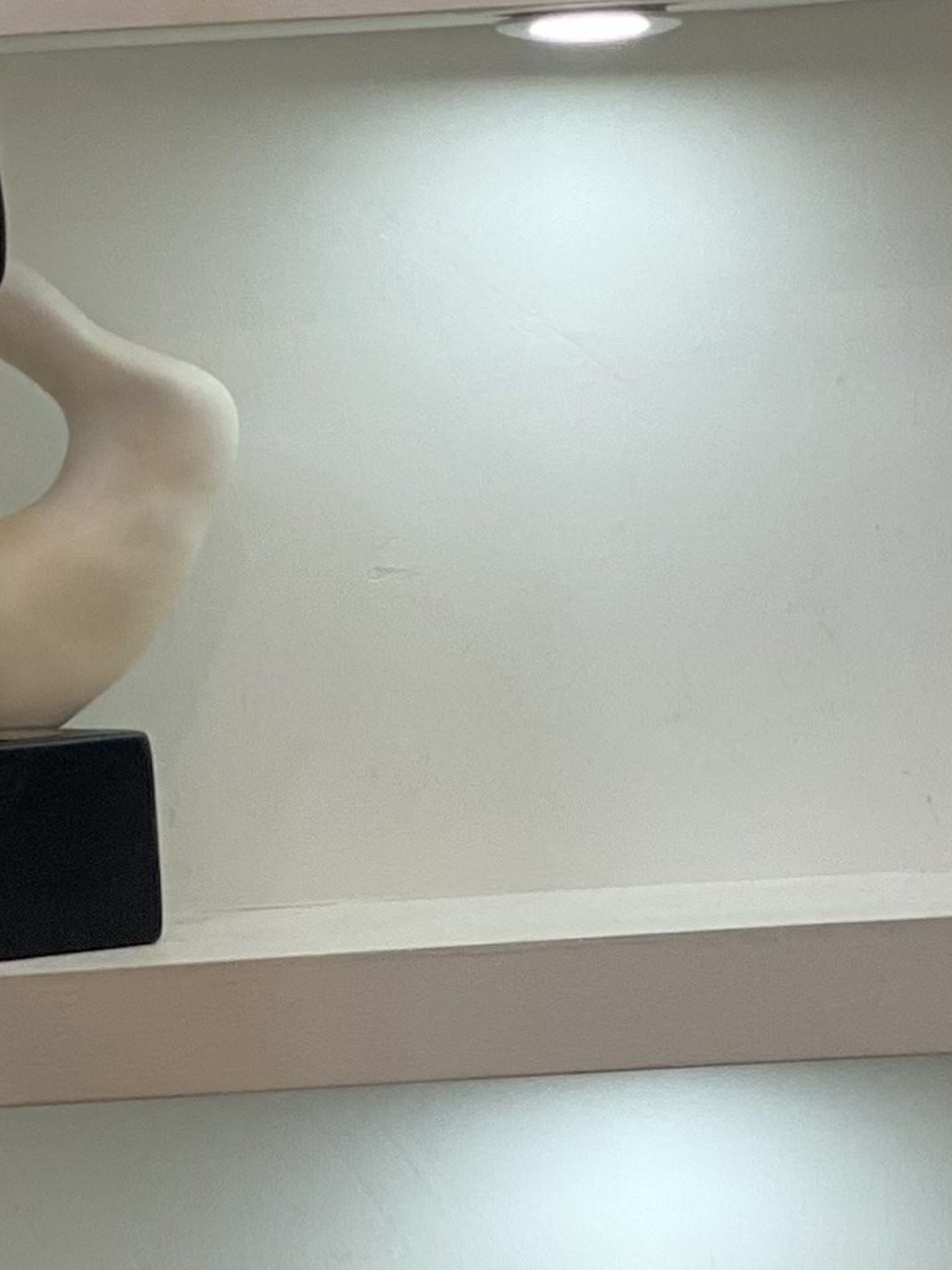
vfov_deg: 9.3
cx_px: -387
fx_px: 7810
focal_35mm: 213
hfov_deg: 6.9
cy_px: 1052
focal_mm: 6
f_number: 2
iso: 80
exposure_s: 1/100
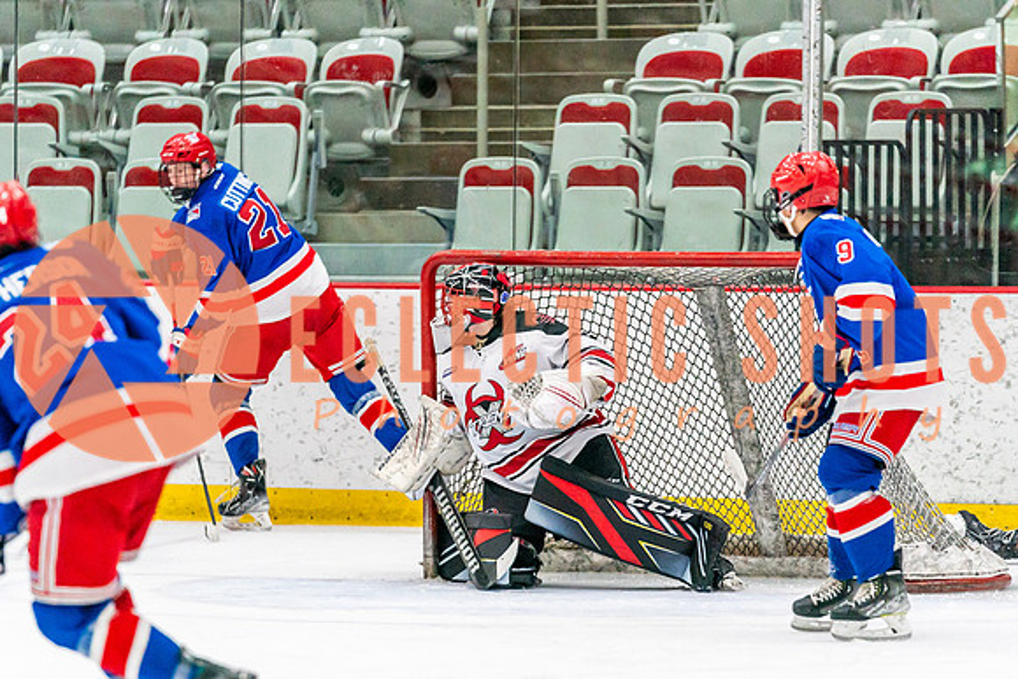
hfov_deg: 7.3
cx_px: 516
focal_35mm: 281
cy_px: 477
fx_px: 7952
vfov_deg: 4.9
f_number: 2.8
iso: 3200
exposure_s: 1/1250
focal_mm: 200
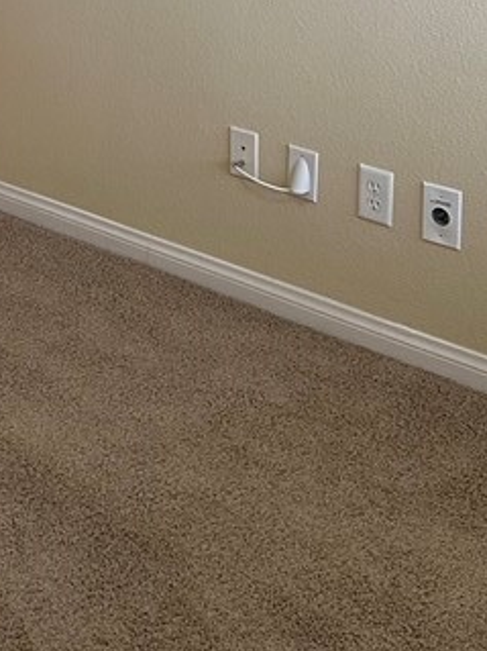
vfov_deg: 23.3
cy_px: -120
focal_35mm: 77
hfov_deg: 18.2
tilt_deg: -10.8
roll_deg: +1.5
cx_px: -96
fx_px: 1445
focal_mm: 6.86
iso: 200
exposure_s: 1/60
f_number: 1.78
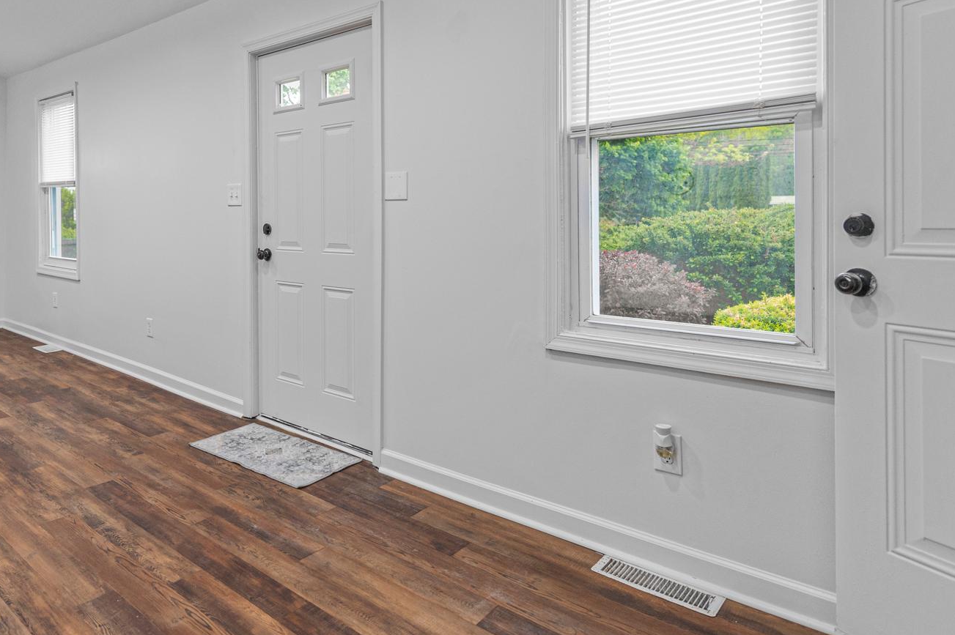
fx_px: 583
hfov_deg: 75.8
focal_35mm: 22
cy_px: 221
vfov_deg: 56.2
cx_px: 308
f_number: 2.8
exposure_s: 1/200
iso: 400
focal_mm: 14
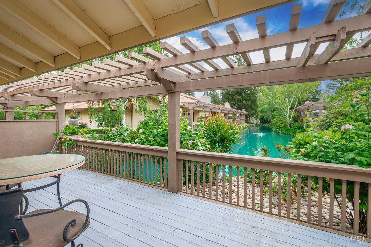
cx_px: 186
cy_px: 124
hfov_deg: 100.4
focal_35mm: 15
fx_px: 155
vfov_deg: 77.3
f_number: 6.3
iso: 200
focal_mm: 10
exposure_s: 1/250
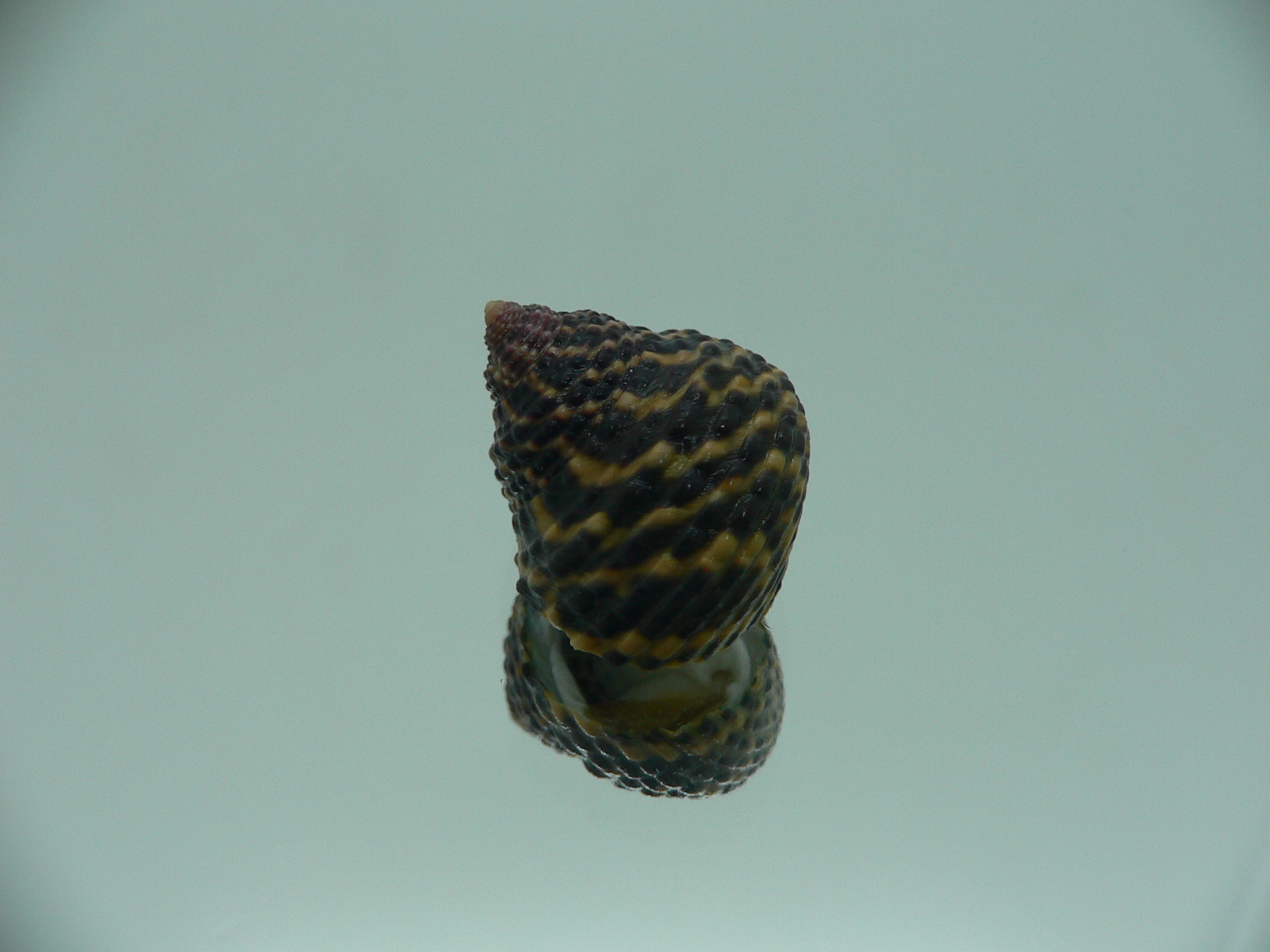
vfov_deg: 40.7
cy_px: 476
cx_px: 635
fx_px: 1284
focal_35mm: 35
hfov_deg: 52.6
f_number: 2.8
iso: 80
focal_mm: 4.6
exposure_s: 1/60
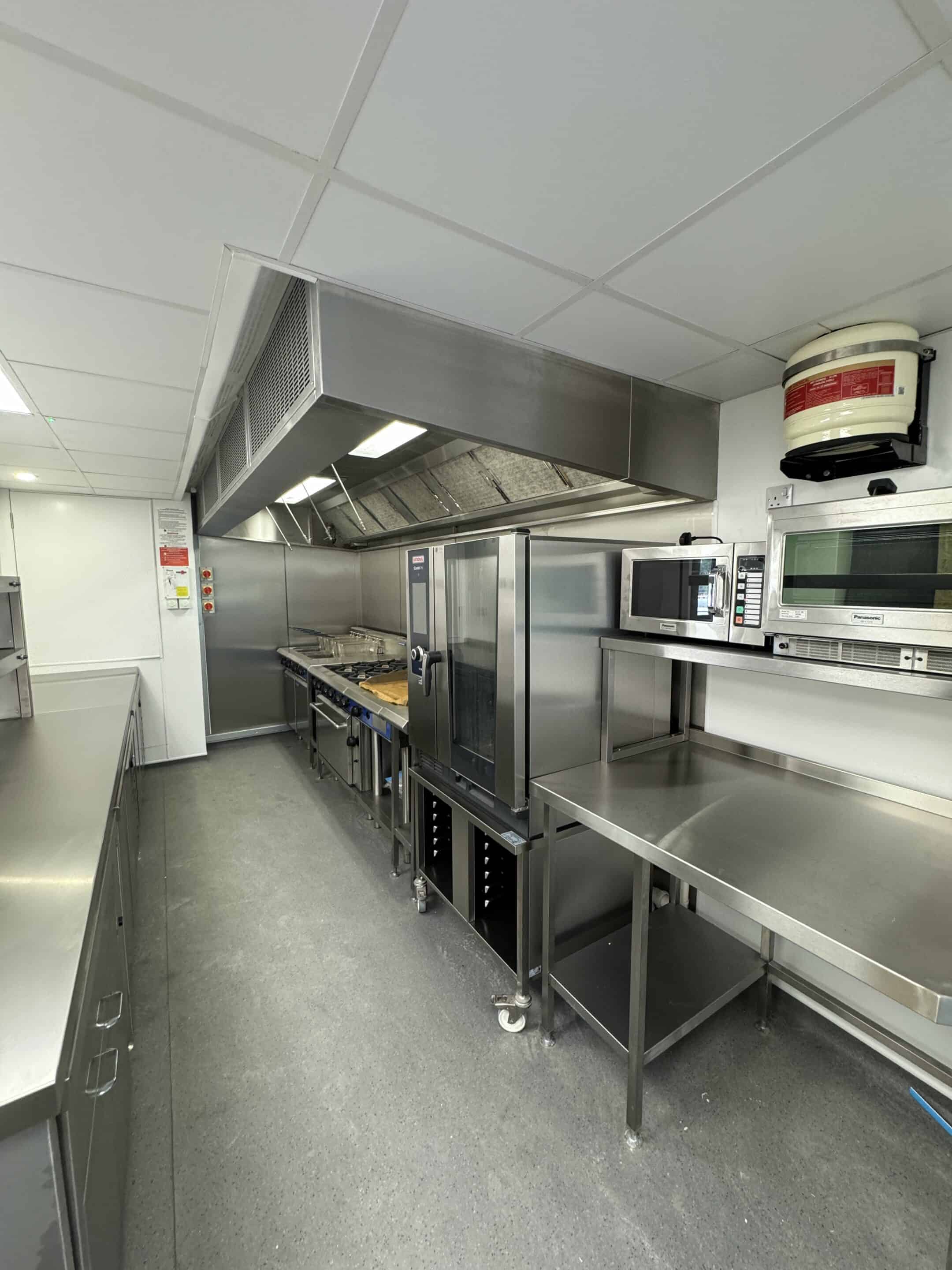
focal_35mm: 14
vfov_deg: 102.1
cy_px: 635
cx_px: 476
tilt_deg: -6.5
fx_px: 513
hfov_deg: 85.7
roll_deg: -0.2
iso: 200
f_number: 2.2
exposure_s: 1/50
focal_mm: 2.22
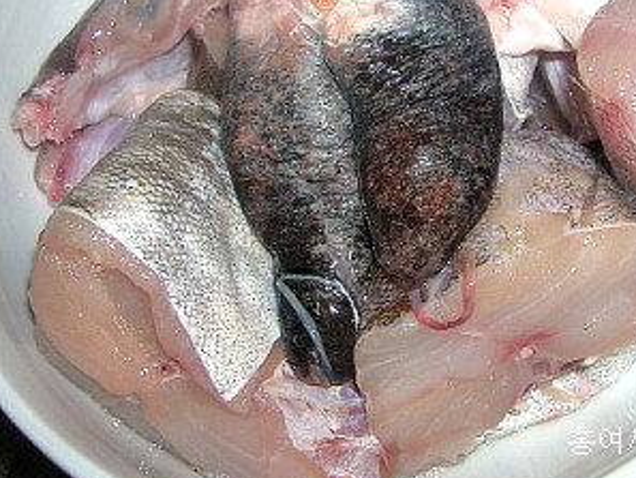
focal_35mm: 55
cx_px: 377
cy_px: 141
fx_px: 1011
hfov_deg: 34.8
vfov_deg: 26.4
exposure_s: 1/60.1
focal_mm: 5.7
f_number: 2.9
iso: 50
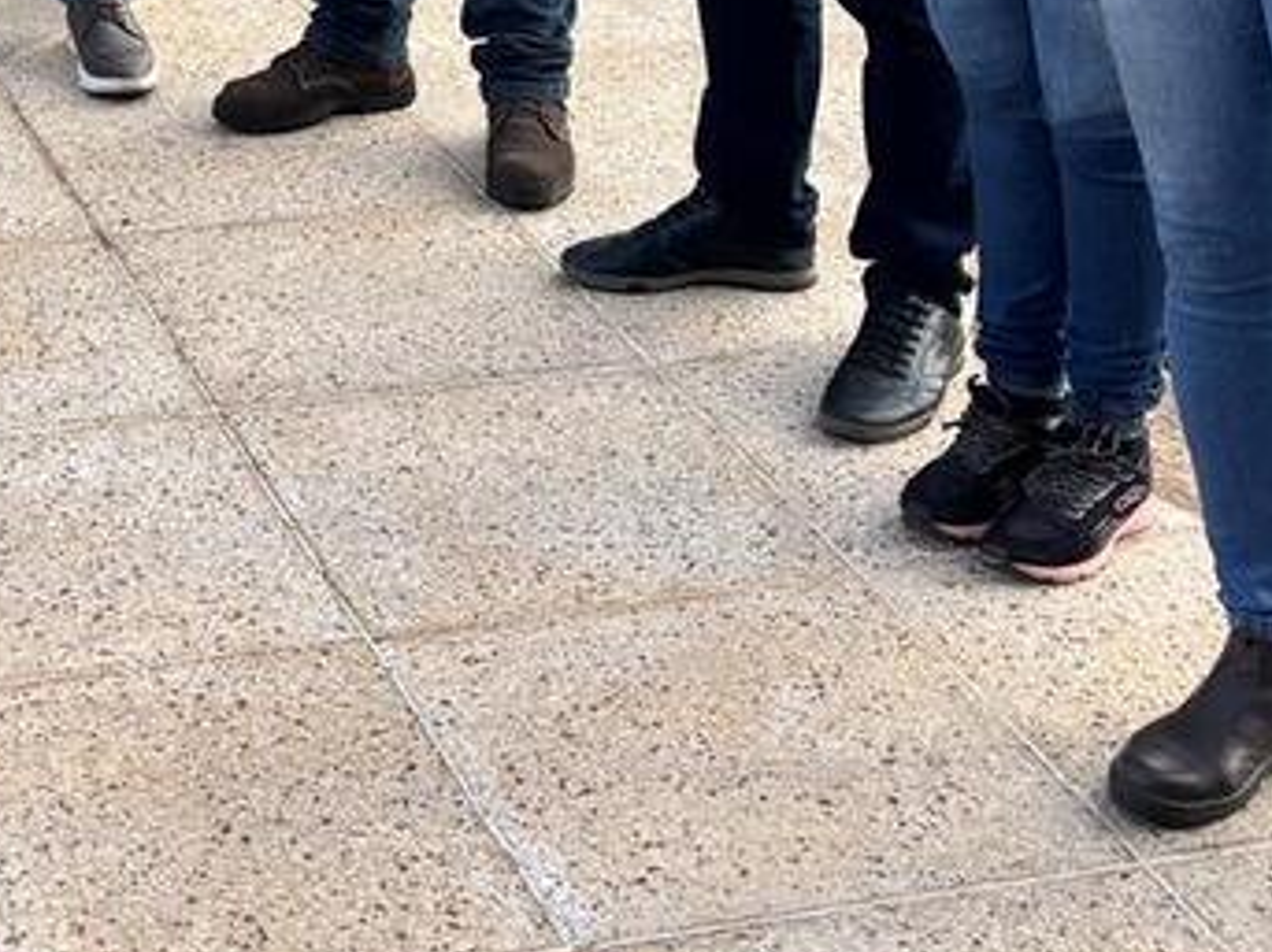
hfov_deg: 21.1
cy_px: -526
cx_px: 152
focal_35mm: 91
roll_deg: +0.6
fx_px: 3343
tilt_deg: -9.9
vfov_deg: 14.9
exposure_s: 1/460
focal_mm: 5.96
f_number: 1.6
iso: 50
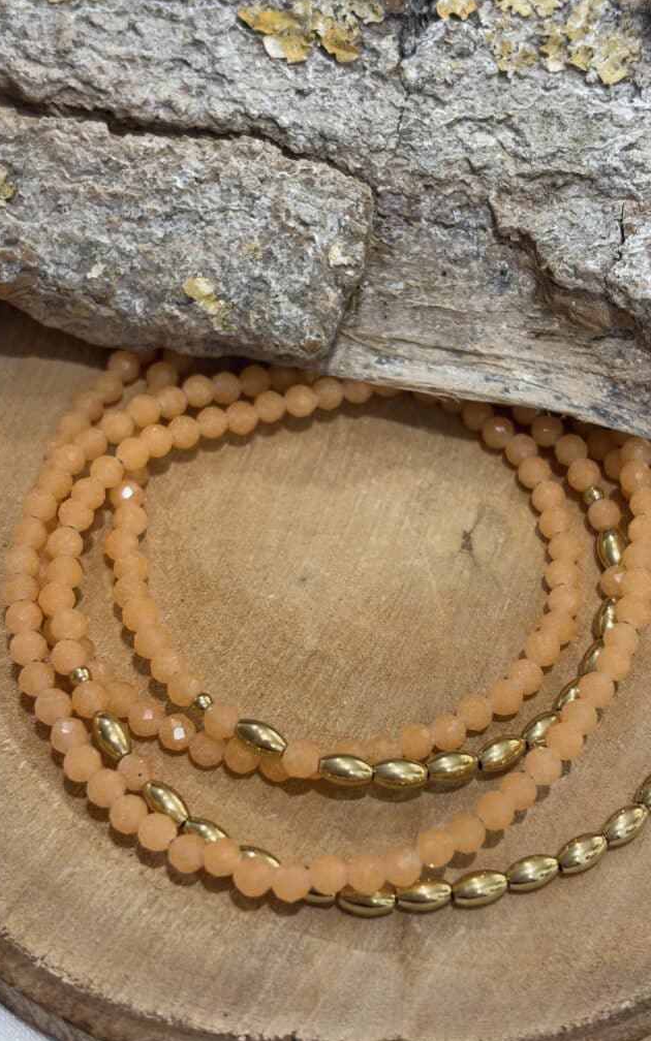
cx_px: 353
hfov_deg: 23.1
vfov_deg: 36.3
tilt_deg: -53.5
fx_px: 1590
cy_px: 525
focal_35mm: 56
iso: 64
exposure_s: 1/50
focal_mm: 5.96
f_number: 1.6
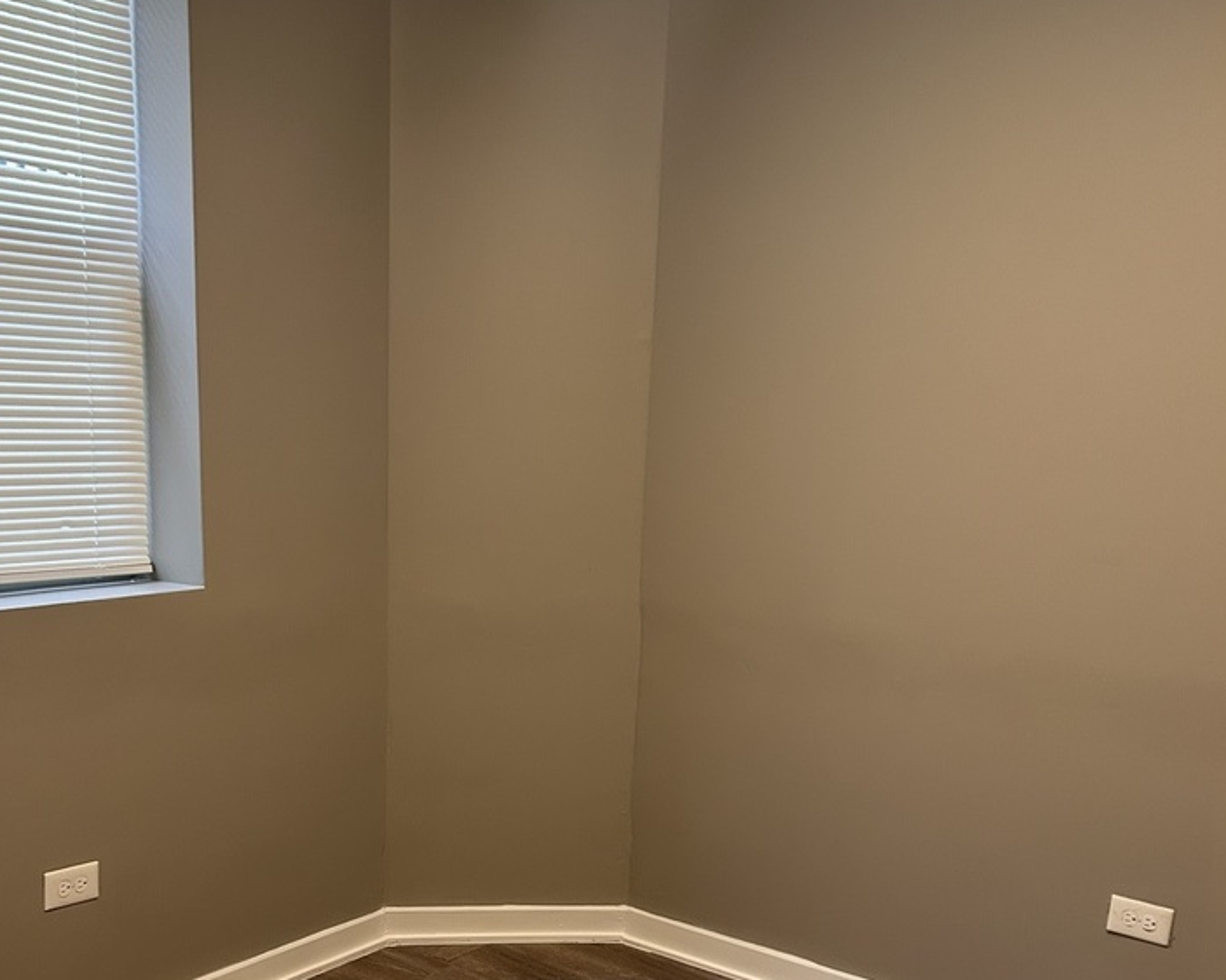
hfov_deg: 46.8
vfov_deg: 37.3
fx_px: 1415
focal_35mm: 39
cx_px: 542
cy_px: 738
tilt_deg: -13.4
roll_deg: -2.3
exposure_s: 1/60
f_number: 1.5
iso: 200
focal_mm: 5.7
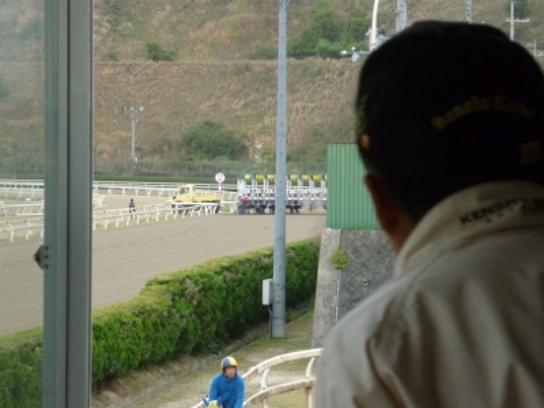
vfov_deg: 11.2
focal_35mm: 132
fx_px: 2074
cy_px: 204
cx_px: 272
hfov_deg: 14.9
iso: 400
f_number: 5.9
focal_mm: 22
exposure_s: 1/200
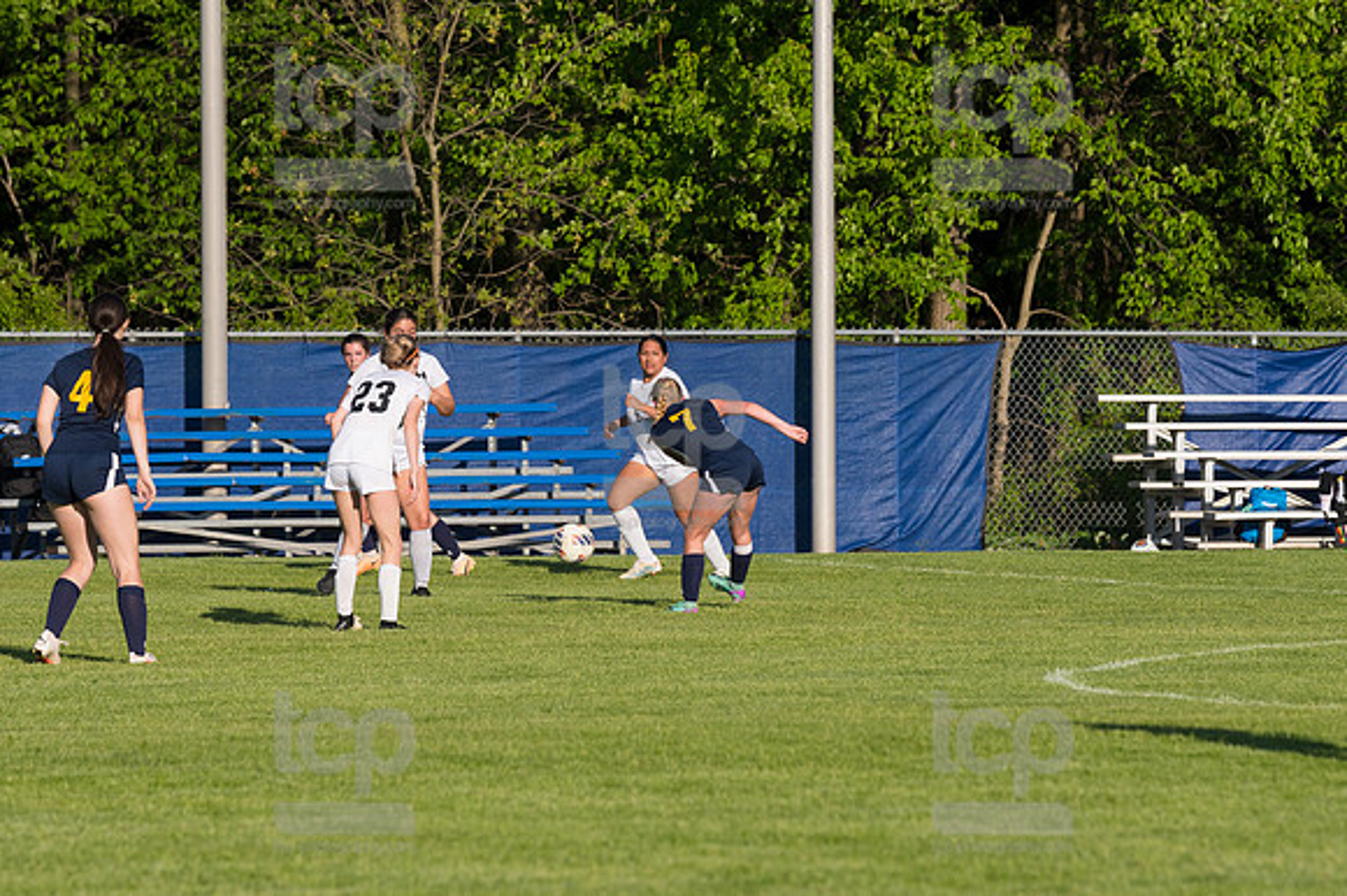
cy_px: 448
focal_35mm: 300
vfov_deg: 4.6
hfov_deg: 6.9
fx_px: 11218
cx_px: 674
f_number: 5.6
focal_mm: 200
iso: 250
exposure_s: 1/1600
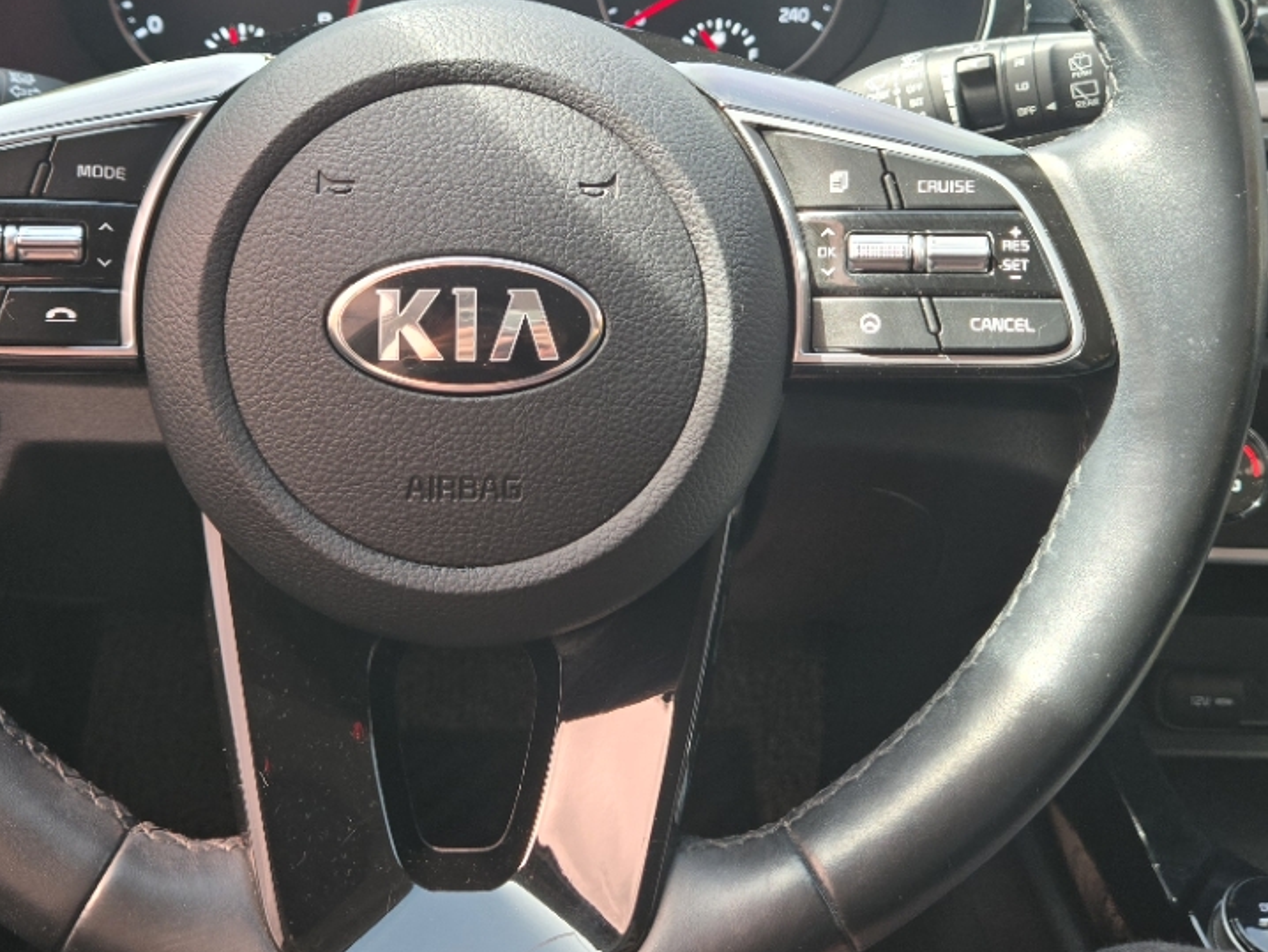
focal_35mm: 41
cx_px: 544
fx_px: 1502
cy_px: 233
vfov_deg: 34.4
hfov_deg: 45.6
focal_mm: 5.4
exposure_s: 1/120
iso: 80
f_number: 1.8
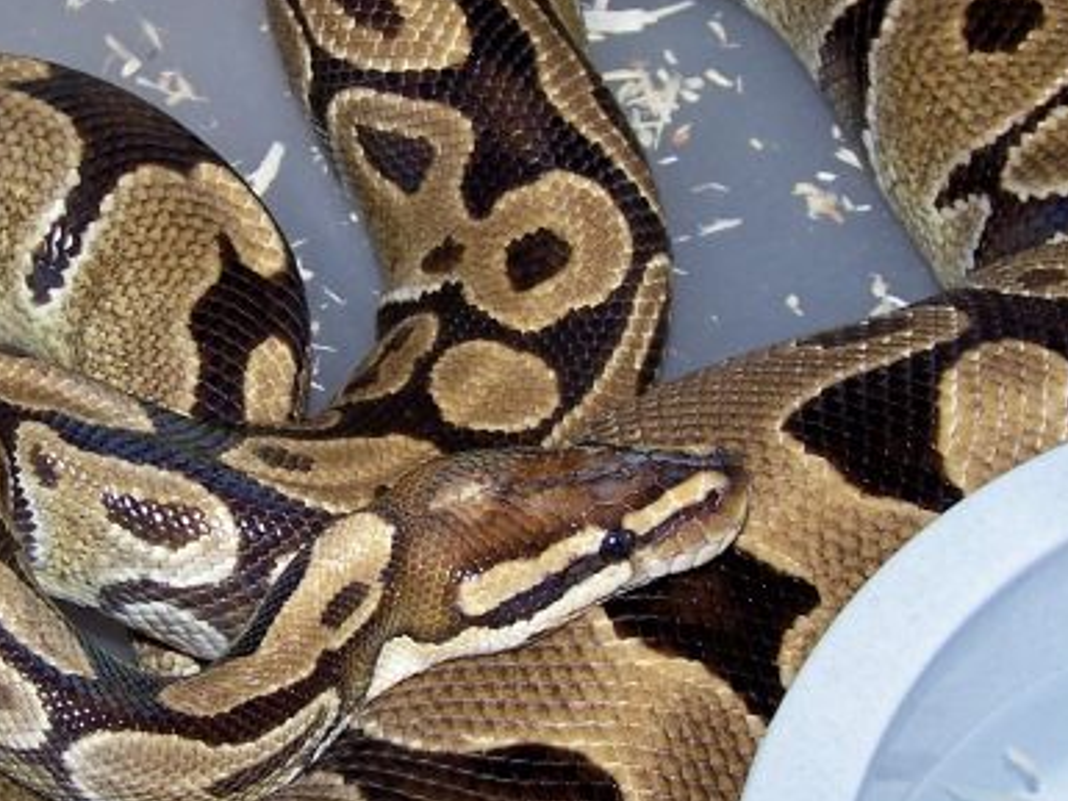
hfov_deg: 24.6
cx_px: 391
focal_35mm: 79
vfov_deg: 18.7
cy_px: 460
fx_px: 2438
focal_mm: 6.3
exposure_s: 1/60
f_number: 2.8
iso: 80
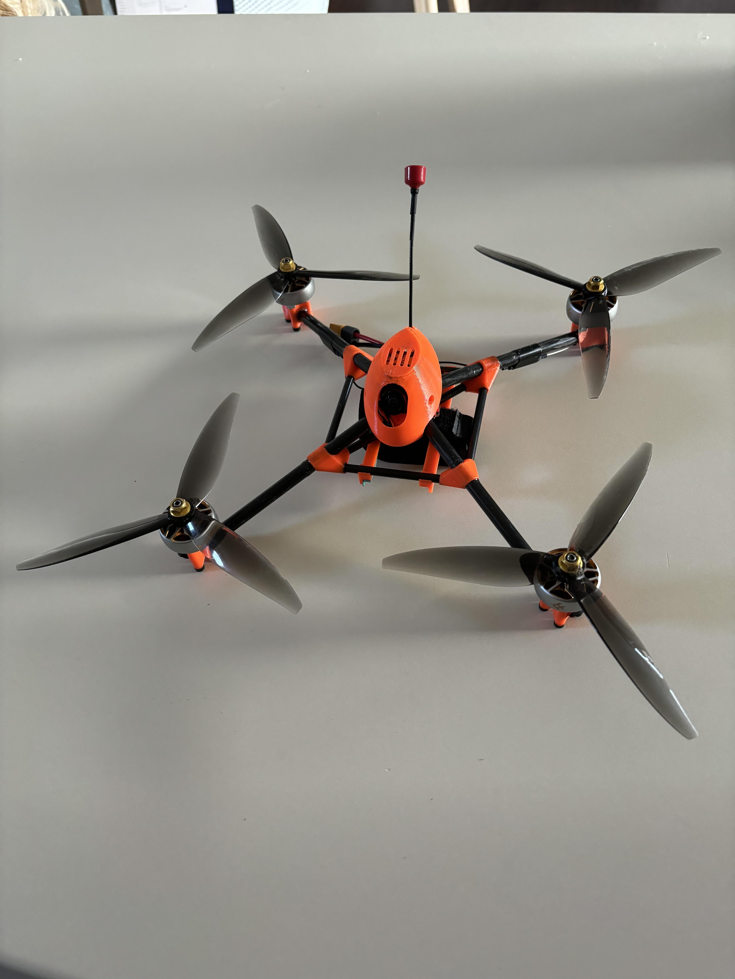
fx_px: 736
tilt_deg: -53.9
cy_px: 490
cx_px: 368
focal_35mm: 26
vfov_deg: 67.3
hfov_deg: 53.1
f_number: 1.6
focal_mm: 5.96
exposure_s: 1/60
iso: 320
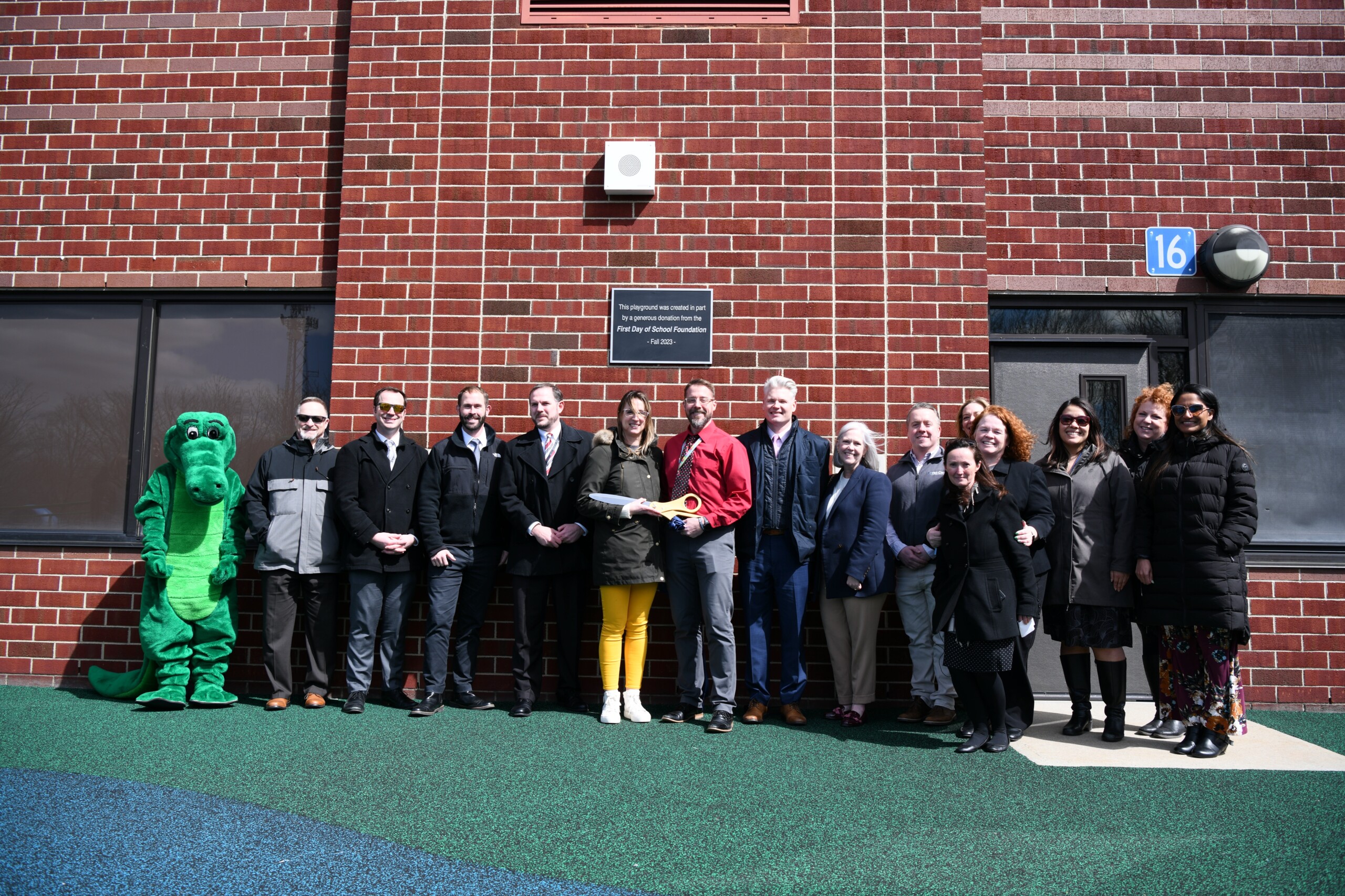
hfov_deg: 63.7
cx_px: 672
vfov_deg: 45.0
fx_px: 1083
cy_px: 448
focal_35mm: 29
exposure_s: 1/500
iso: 100
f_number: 5
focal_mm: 29
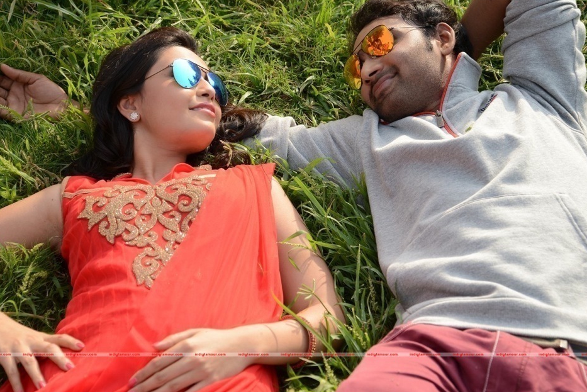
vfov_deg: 18.9
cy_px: 172
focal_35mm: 72
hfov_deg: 28.0
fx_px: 1174
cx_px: 253
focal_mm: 56
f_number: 4.5
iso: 200
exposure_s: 1/400
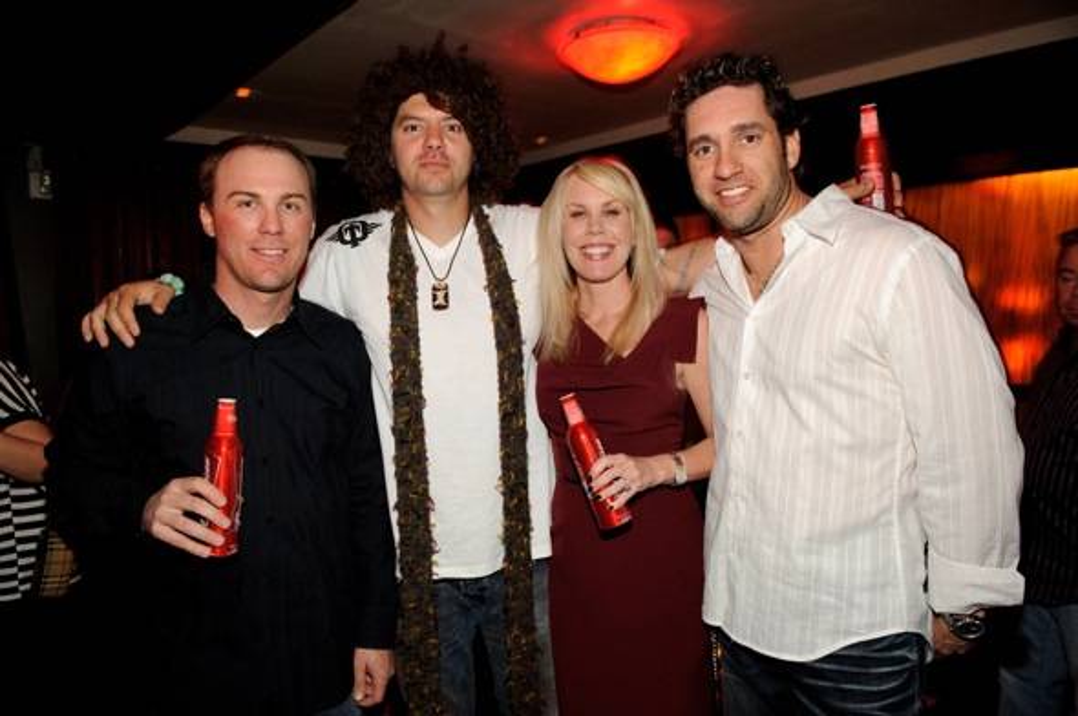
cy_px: 358
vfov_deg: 53.0
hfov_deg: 73.8
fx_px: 718
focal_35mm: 24
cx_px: 539
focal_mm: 24
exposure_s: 1/4
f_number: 4.5
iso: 1600
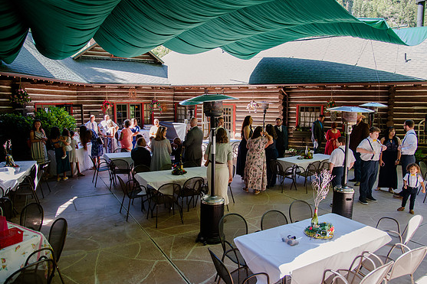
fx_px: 296
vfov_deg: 51.3
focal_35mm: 25
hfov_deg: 71.5
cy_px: 139
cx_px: 216
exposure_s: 1/320
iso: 1250
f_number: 5
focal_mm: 24
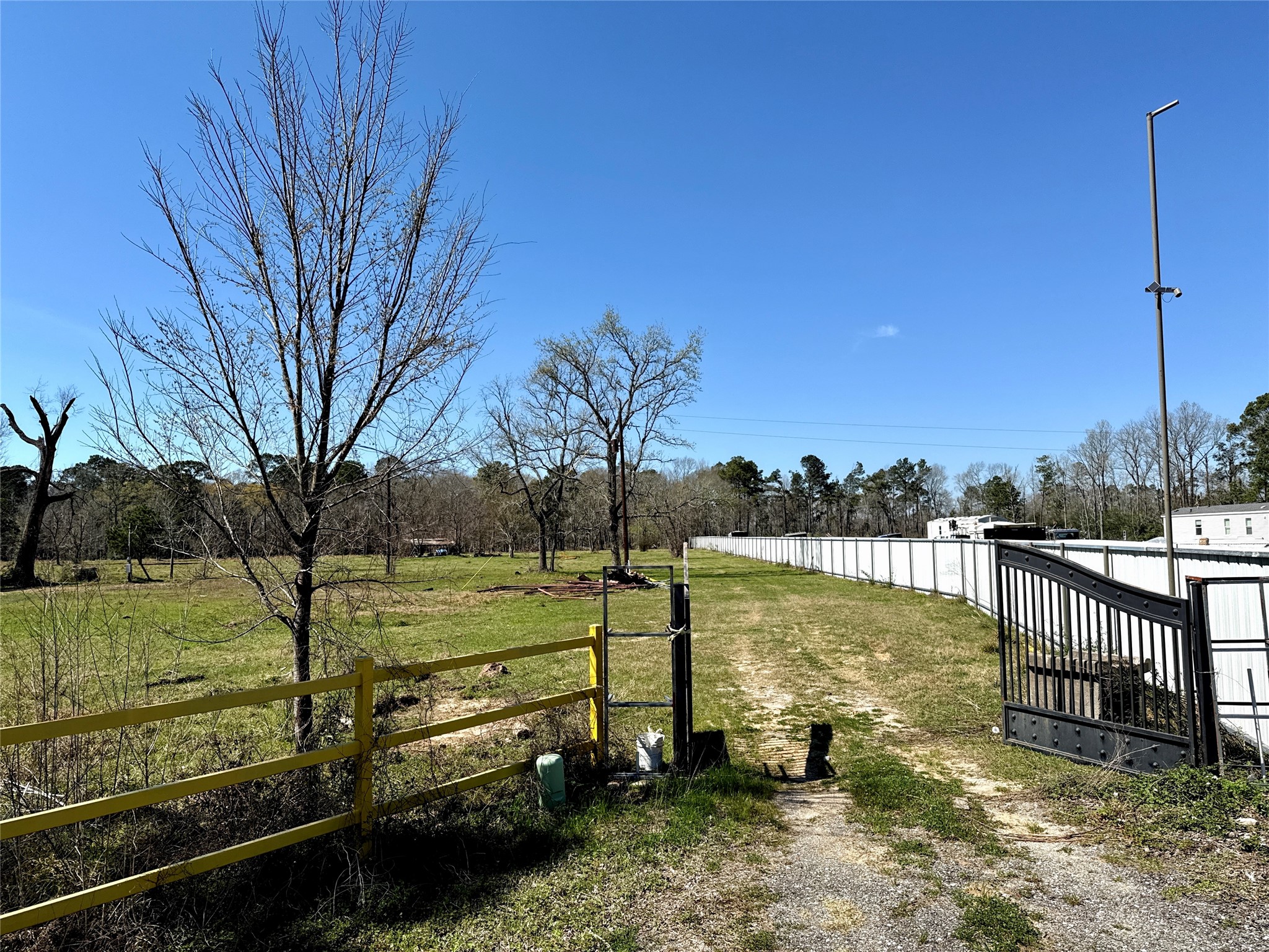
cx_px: 634
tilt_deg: +5.2
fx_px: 880
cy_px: 476
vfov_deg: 56.8
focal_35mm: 24
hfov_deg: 71.6
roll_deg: +0.9
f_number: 1.78
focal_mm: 6.76
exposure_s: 1/5319
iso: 80
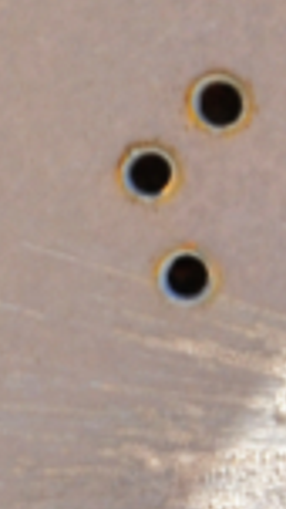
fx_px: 3072
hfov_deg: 5.3
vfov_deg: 9.4
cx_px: -40
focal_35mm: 228
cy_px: 378
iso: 250
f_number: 3.8
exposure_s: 1/250
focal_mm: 22
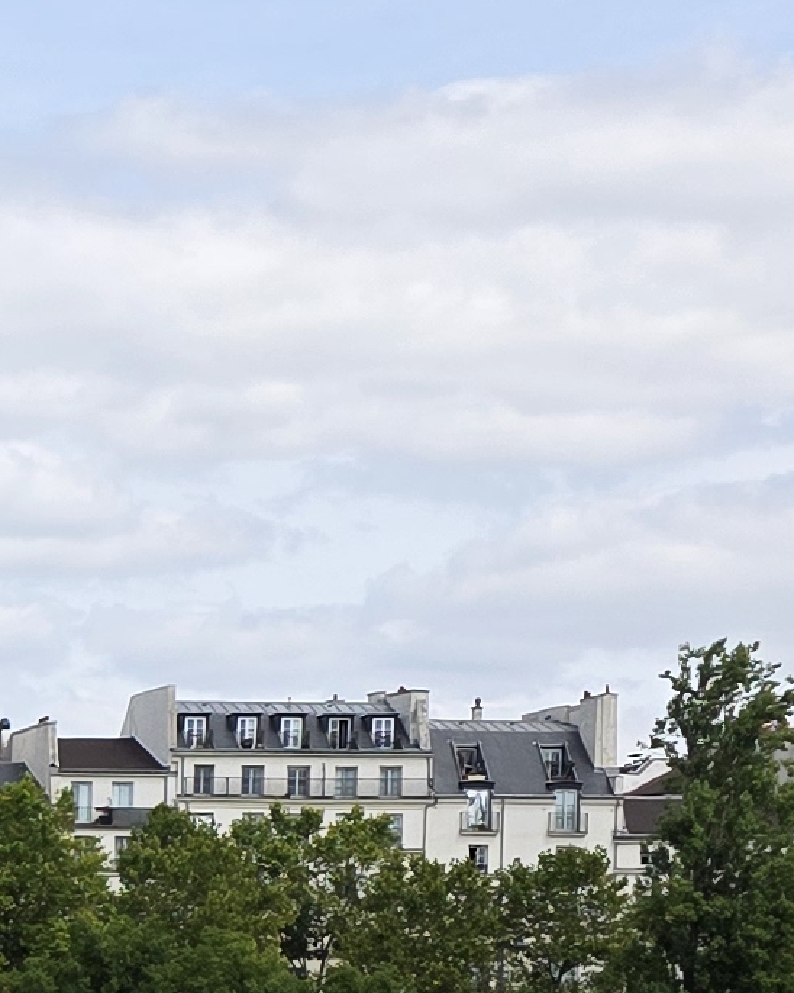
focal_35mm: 131
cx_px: -1304
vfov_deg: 14.3
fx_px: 3848
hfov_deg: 9.9
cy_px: 1161
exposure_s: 1/4650
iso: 80
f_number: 1.7
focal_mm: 6.3
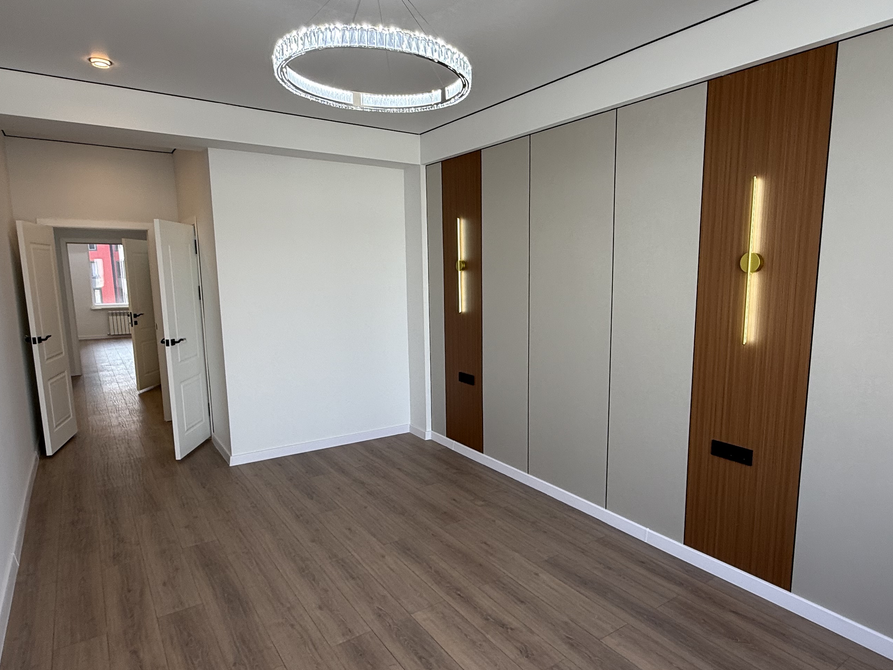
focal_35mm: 22
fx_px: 567
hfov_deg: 76.0
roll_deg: +0.9
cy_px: 354
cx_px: 508
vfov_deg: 61.0
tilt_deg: -6.2
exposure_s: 1/99
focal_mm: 2.22
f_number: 2.2
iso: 64
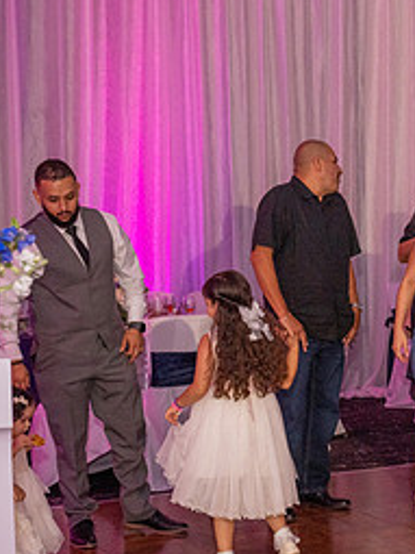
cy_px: 403
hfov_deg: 14.9
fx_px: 1472
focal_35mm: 92
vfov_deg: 21.2
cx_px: 621
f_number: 4.5
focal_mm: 42
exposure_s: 1/200
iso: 1600
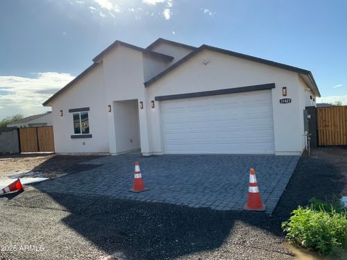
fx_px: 291
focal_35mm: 29
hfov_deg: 61.7
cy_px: 130
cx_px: 174
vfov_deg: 48.2
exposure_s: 1/2427
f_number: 1.8
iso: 16
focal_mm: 3
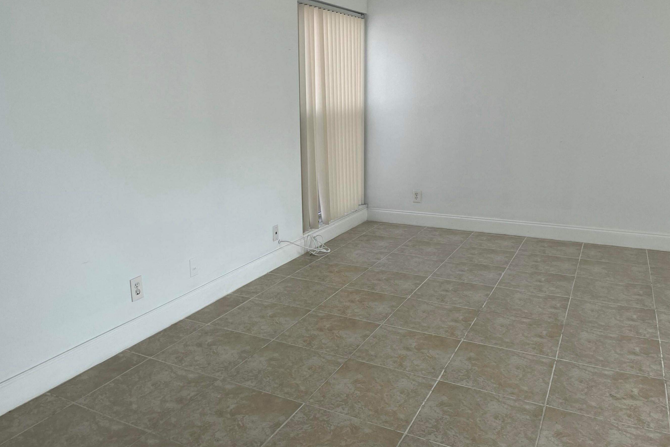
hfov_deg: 63.6
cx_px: 316
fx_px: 540
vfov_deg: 44.9
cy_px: 200
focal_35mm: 29
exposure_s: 1/198
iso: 40
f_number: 1.6
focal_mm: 5.1
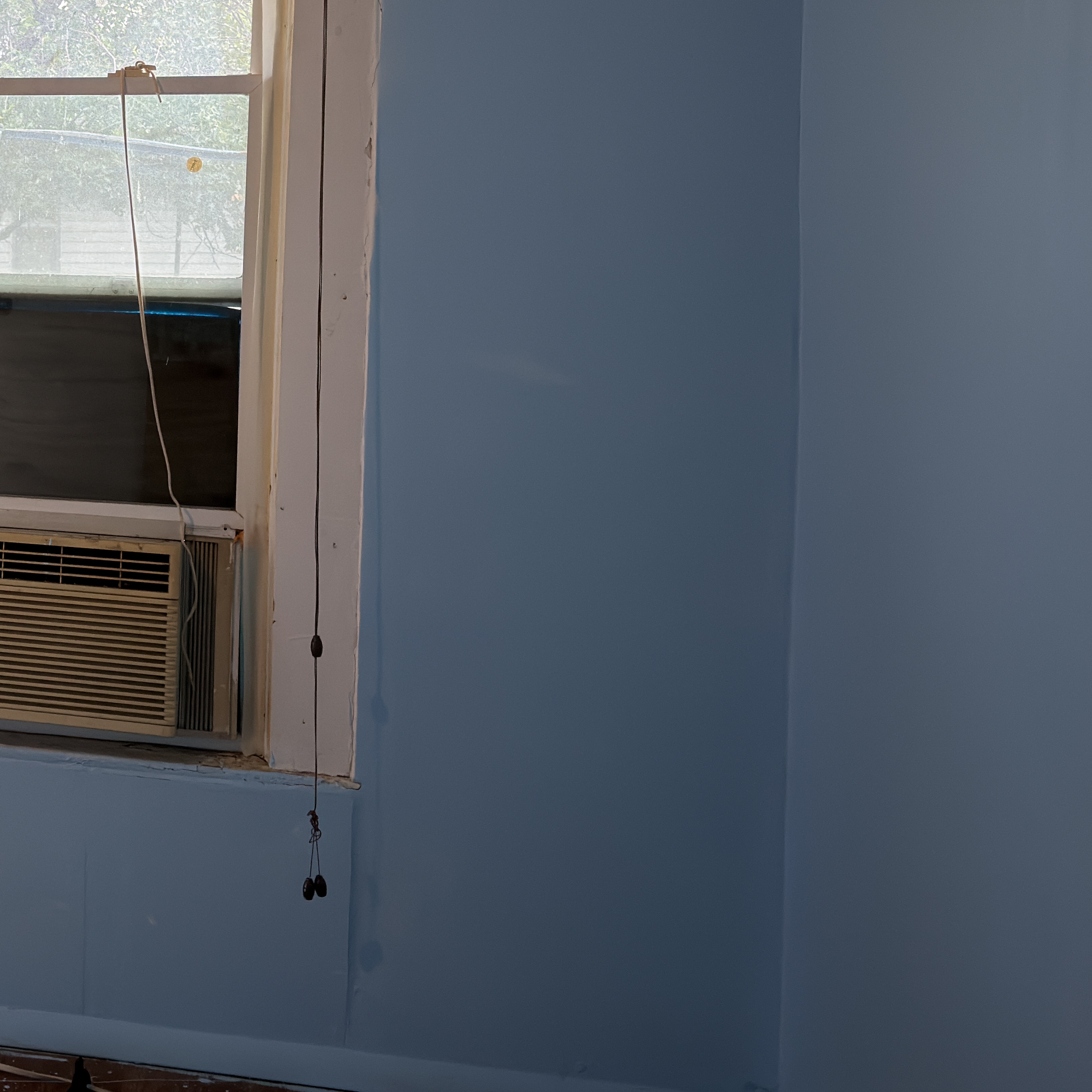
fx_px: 1892
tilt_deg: -3.1
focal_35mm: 53
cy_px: 275
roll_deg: -0.6
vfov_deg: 31.6
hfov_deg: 27.7
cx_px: -260
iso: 160
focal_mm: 6.76
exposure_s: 1/120
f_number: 1.78
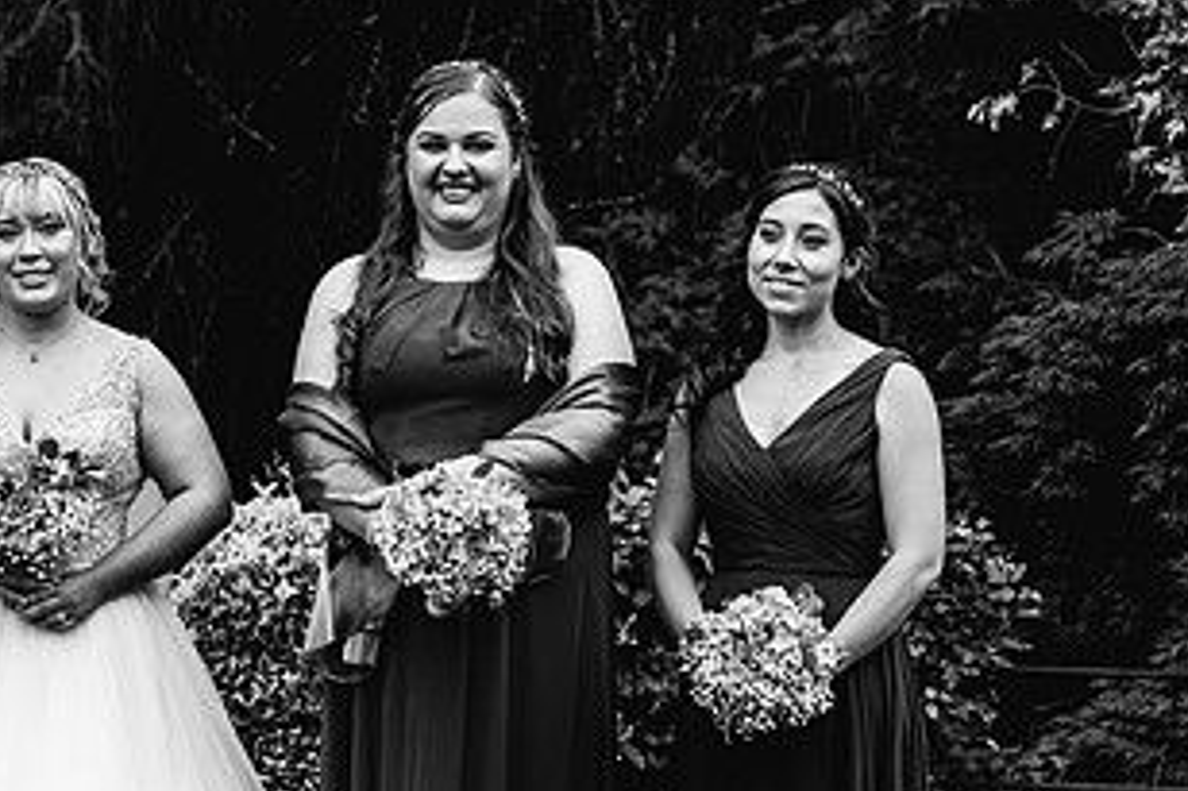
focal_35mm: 96
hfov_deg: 20.8
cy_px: 662
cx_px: 139
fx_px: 3166
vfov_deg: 14.1
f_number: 4
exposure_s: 1/500
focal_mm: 50
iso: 200
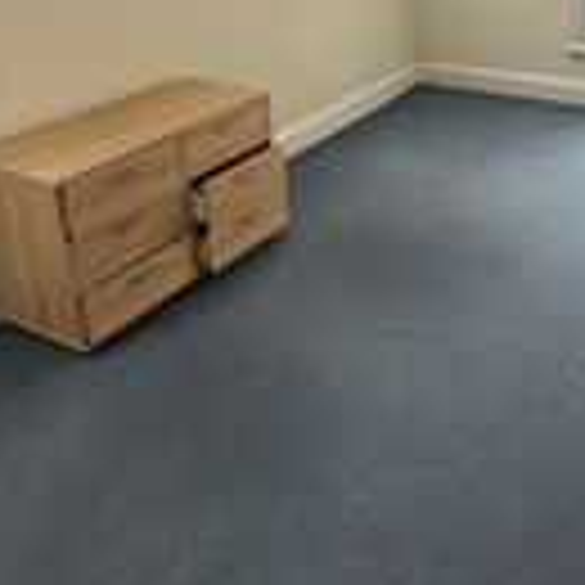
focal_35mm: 38
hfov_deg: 40.7
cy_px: 54
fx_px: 727
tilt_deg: -15.2
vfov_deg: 40.4
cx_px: 522
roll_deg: +0.5
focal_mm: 2.22
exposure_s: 1/99
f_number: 2.2
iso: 200
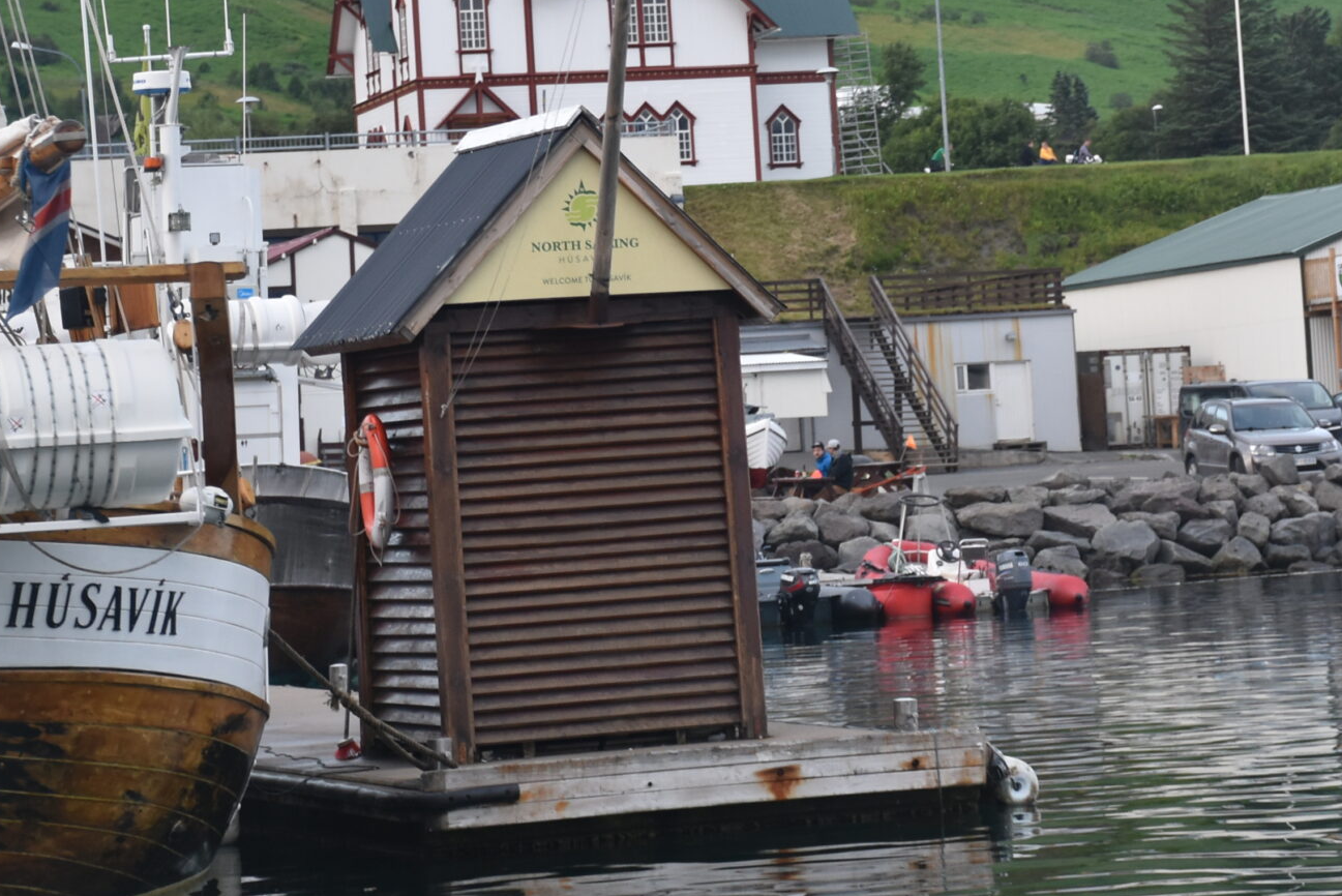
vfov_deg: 9.2
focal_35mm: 148
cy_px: 61
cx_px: 846
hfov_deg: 13.8
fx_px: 5519
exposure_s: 1/100
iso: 400
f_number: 4.8
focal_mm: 50
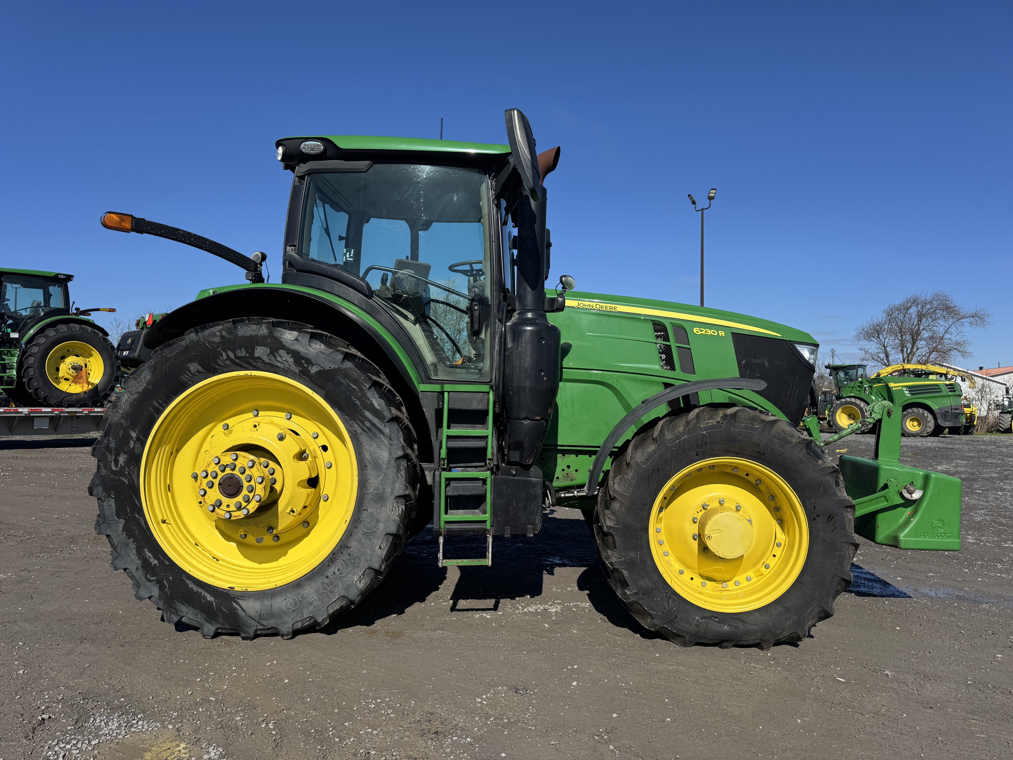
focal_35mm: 24
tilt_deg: +3.4
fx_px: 702
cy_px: 380
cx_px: 506
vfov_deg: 56.8
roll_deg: +1.0
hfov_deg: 71.6
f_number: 1.78
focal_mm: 6.76
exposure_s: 1/5348
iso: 80
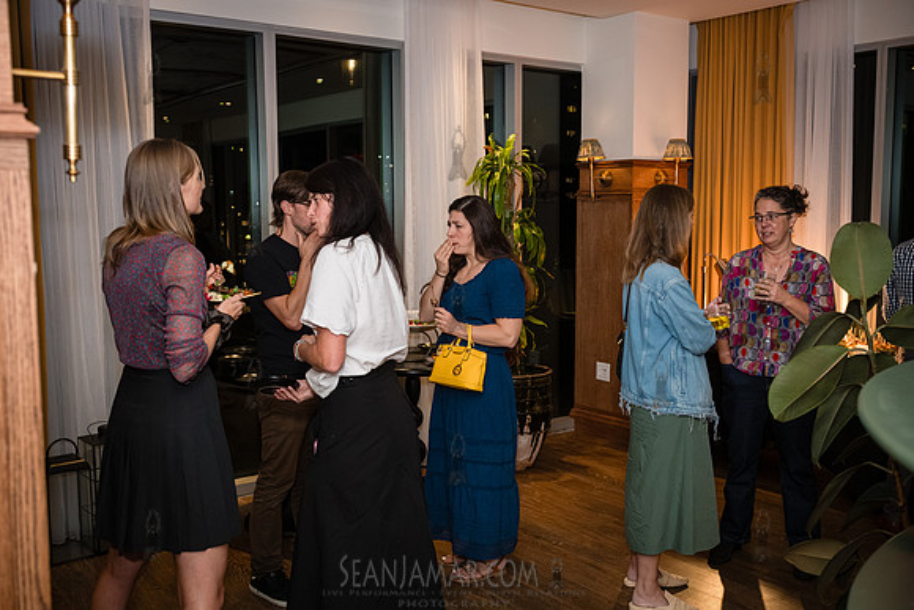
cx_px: 457
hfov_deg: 54.4
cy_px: 305
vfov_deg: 37.9
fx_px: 889
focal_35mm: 35
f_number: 4.5
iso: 5000
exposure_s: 1/250
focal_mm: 35
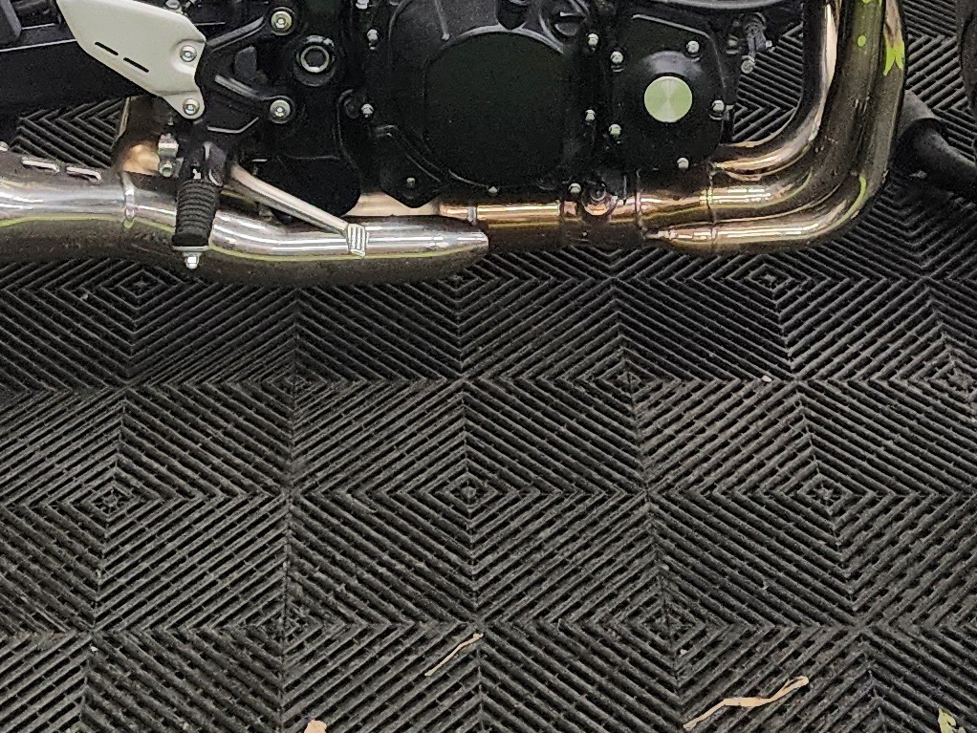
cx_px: 390
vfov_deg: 14.3
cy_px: -628
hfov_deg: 21.7
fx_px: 2541
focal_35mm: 90
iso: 200
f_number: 1.8
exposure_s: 1/120
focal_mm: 6.4
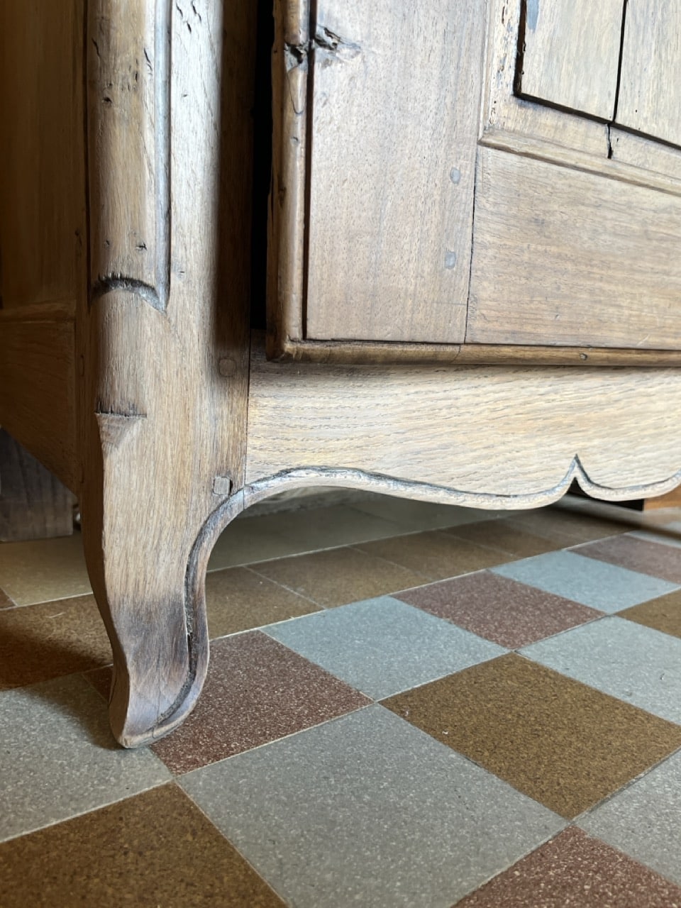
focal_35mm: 26
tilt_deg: -10.1
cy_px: 454
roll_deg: -1.9
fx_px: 682
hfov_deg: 53.1
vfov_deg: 67.3
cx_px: 340
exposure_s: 1/100
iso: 125
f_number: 1.6
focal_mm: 5.1
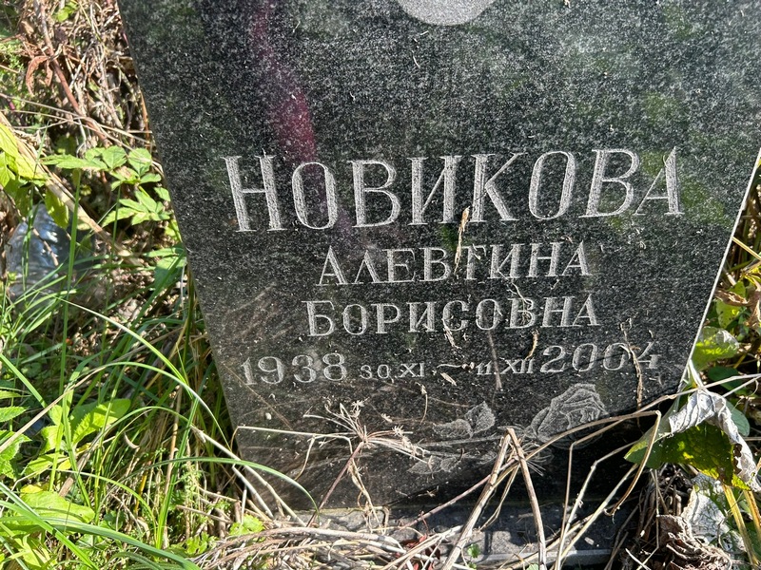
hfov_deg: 67.3
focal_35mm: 26
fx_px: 572
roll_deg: -4.1
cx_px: 380
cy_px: 285
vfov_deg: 53.1
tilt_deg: -24.7
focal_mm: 5.7
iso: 50
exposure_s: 1/394
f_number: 1.5
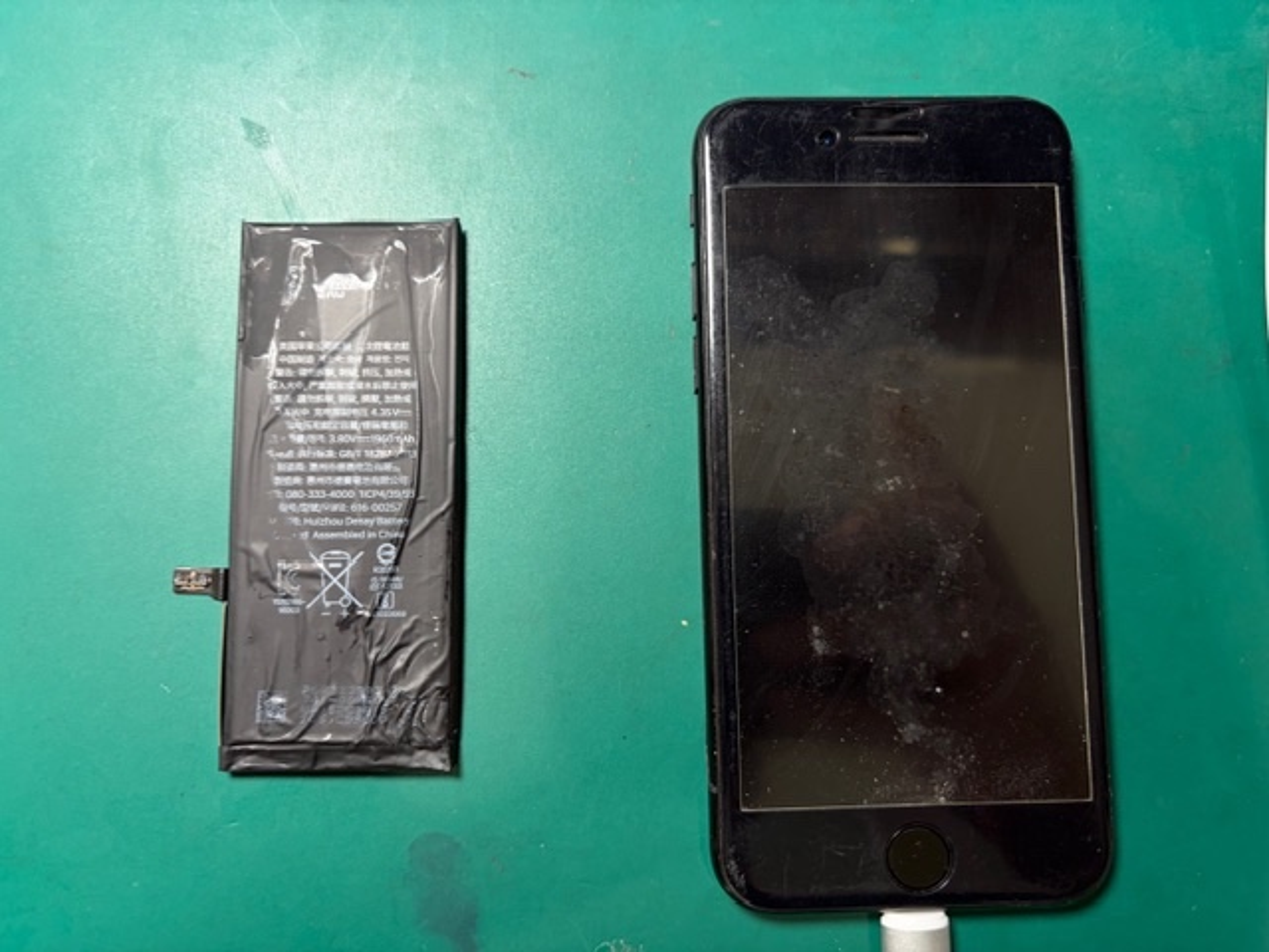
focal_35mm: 26
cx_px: 634
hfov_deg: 67.3
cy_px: 476
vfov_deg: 53.1
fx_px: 953
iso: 80
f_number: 1.6
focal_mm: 5.96
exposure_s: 1/60
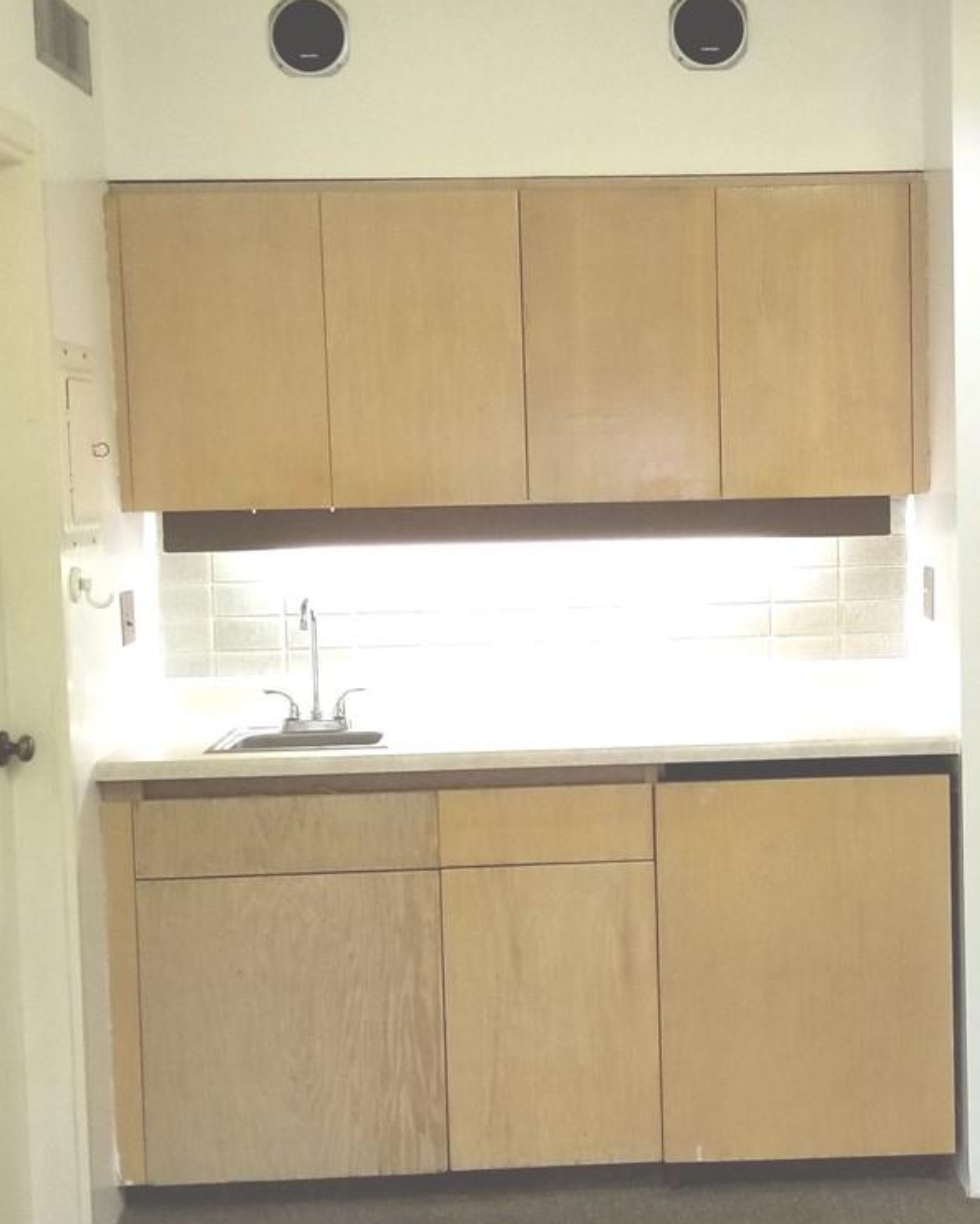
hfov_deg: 27.3
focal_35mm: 55
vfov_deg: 34.1
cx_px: 706
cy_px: 675
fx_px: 1993
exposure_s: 1/40
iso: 160
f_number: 1.7
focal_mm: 4.25
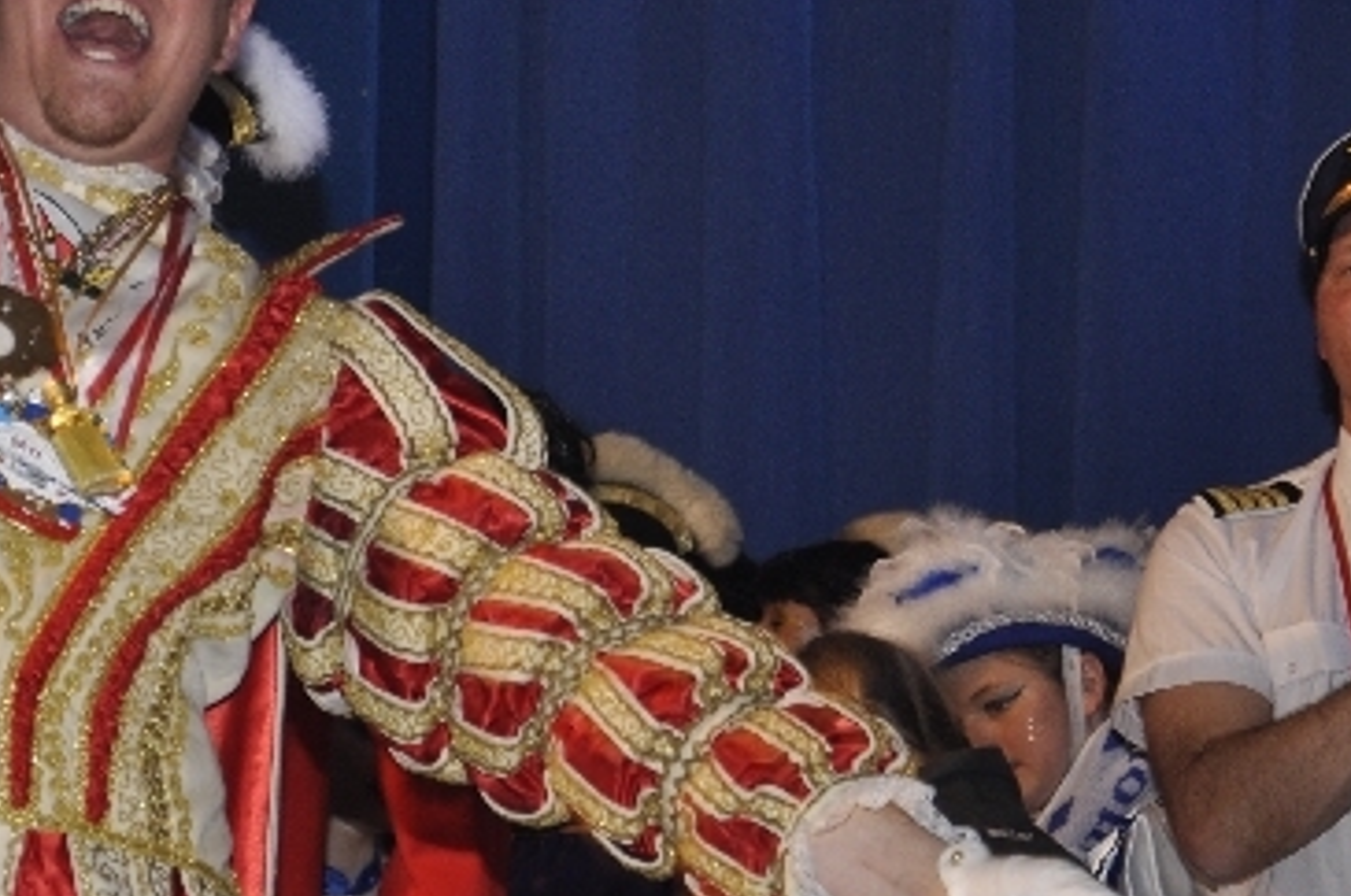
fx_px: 7642
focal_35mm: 204
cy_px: 180
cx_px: 85
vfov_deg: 6.7
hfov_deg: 10.0
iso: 400
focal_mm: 62
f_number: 5.3
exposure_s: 1/60
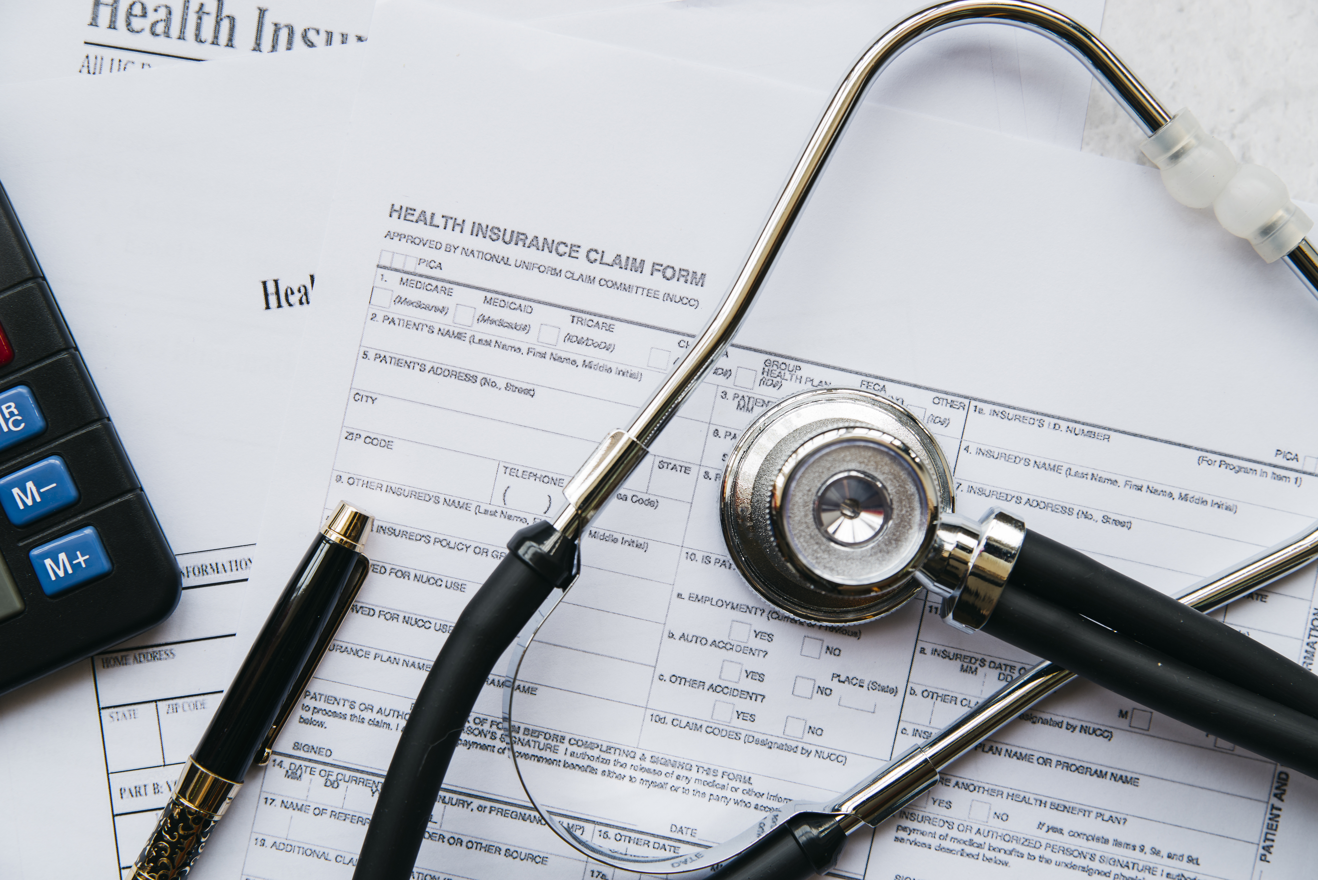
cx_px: 659
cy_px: 440
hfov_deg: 27.0
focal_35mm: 75
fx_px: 2747
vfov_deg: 18.2
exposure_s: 1/8
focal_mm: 75
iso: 100
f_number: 8
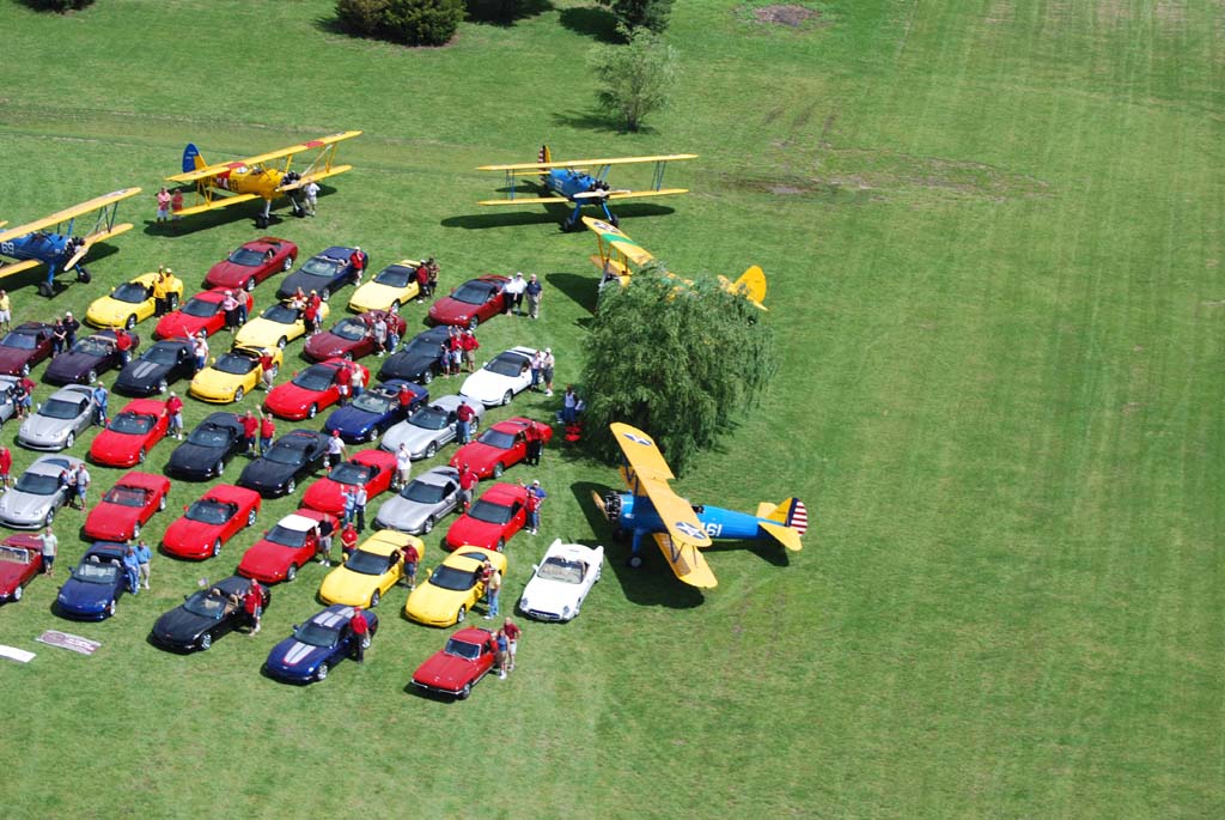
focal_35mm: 112
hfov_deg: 18.2
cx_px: 612
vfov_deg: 12.2
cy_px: 410
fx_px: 3832
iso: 100
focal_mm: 75
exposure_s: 1/500
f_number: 5.6
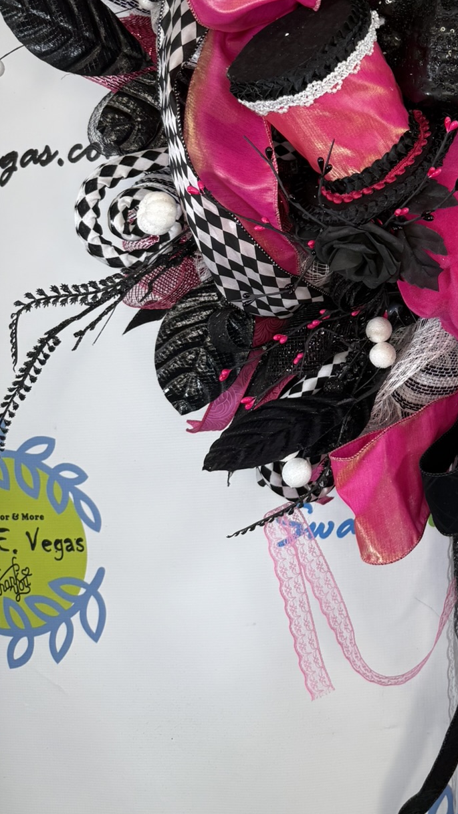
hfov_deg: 25.1
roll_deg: +4.7
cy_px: 219
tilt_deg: +1.0
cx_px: 507
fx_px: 949
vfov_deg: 45.0
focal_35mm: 44
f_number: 1.78
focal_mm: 6.76
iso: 64
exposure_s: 1/120
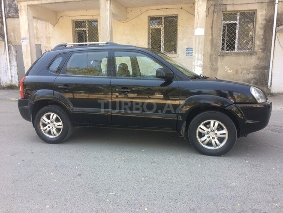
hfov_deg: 61.7
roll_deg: +1.1
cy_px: 106
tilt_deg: -10.2
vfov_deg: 48.2
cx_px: 142
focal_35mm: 29
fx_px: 237
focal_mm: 4.15
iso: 32
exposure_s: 1/107
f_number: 2.2
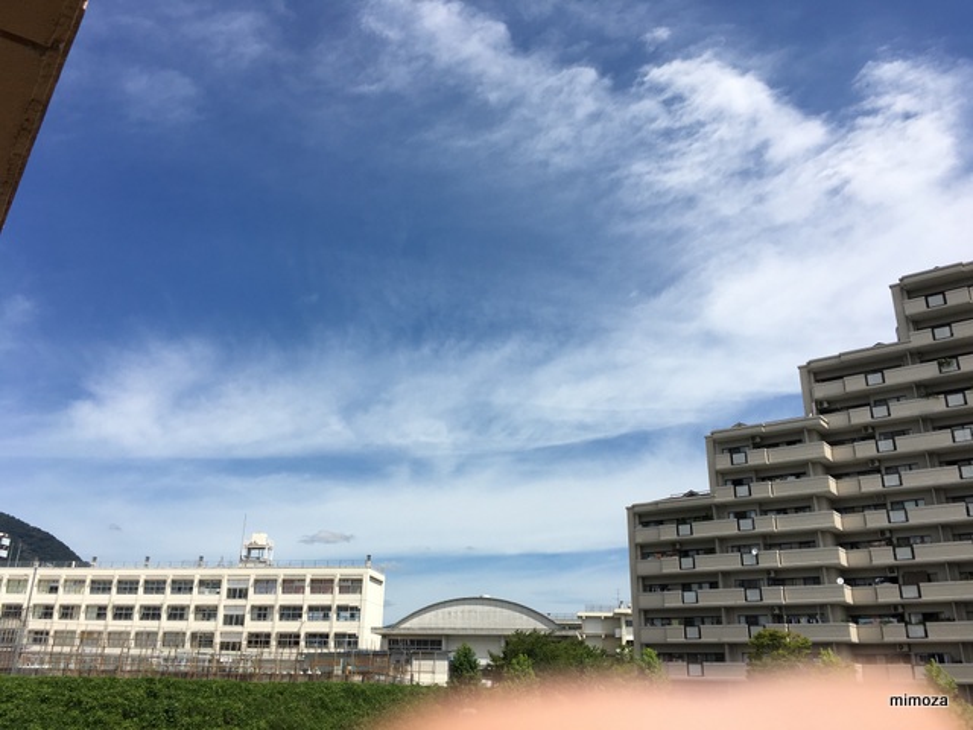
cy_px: 365
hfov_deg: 61.7
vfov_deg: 48.2
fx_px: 815
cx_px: 486
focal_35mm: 29
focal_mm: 4.15
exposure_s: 1/2404
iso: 25
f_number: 2.2
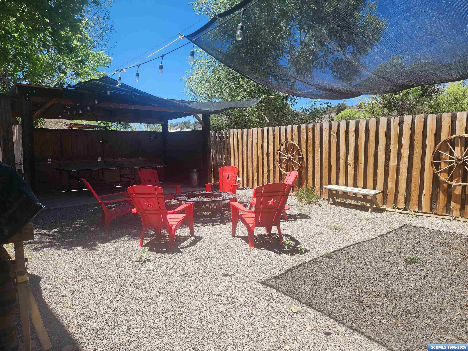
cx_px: 234
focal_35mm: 23
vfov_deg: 58.9
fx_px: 311
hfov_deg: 73.9
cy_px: 176
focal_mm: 6.4
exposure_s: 1/514
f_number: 1.8
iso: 12
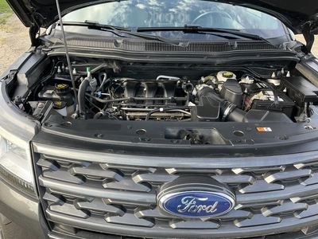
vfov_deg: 48.2
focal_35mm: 29
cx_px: 159
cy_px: 120
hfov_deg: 61.7
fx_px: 266
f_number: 1.8
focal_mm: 3
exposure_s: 1/142
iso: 20
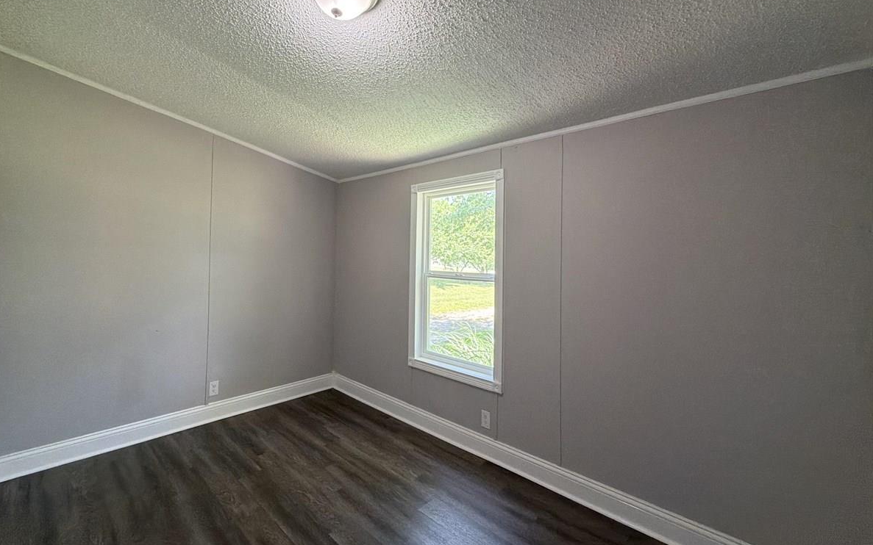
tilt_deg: +0.6
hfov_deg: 97.6
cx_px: 405
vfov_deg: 71.1
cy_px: 248
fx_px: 381
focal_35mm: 16
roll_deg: -0.6
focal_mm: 2.22
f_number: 2.2
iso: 320
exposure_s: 1/60
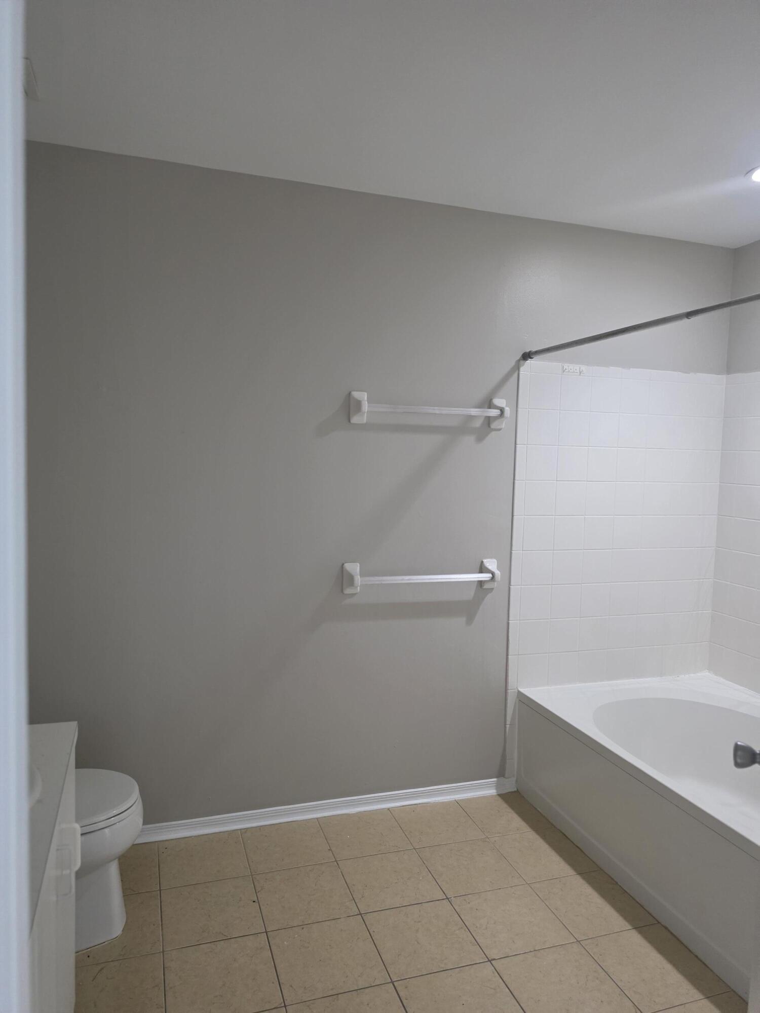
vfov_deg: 73.9
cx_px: 380
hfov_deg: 58.9
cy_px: 506
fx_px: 673
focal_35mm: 23
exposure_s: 1/120
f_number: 1.4
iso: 500
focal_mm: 6.5
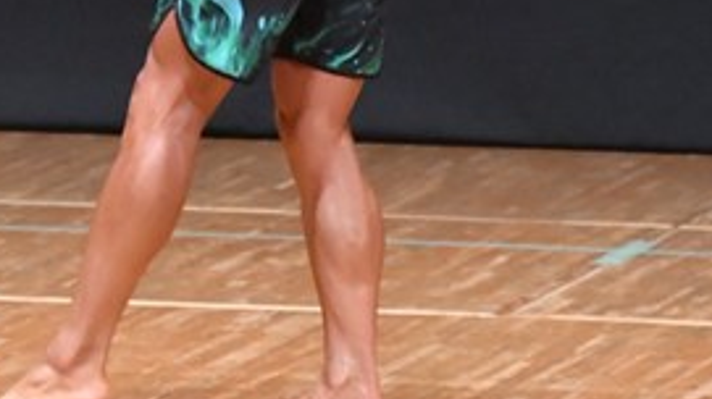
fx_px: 16112
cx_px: 183
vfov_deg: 1.4
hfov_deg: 2.5
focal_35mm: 854
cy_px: -142
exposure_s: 1/400
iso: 8000
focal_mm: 190
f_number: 5.6
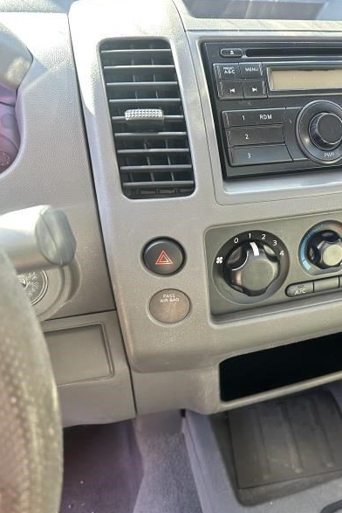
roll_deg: -0.1
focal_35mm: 34
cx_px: 309
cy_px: 253
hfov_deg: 36.5
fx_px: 484
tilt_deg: -34.1
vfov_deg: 55.8
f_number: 1.78
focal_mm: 6.86
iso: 250
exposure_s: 1/60
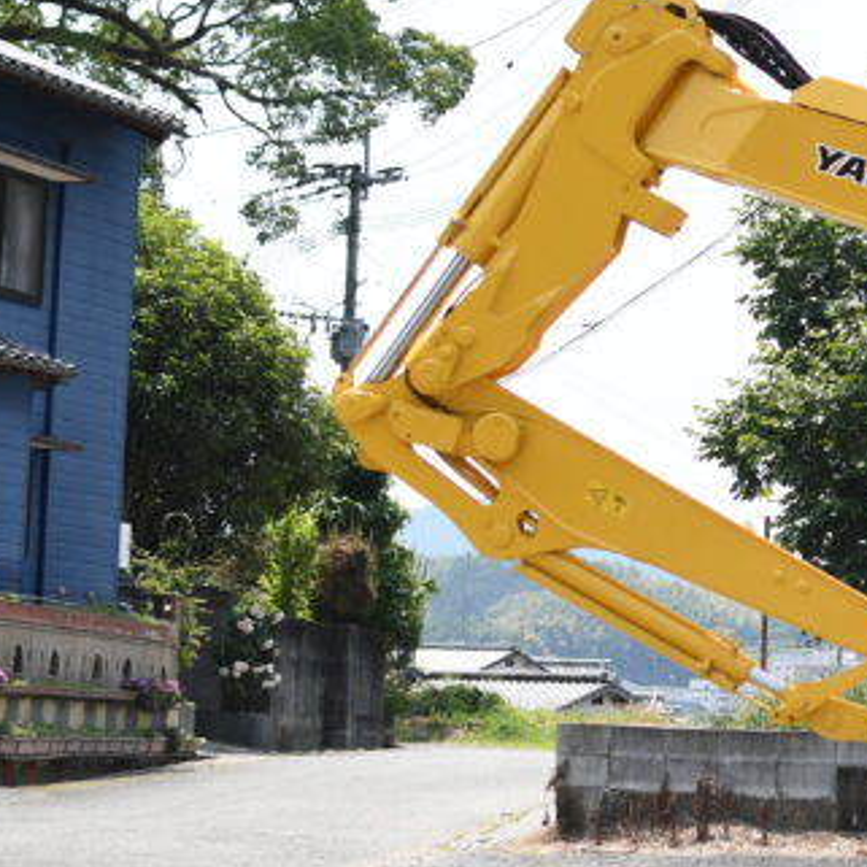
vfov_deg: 12.3
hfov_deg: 11.7
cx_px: 1340
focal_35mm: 142
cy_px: 282
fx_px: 4034
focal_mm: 35
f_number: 2.8
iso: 100
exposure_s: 1/1000
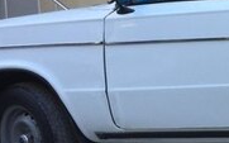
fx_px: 699
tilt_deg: -6.4
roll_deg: +1.9
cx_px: 371
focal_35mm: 112
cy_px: 92
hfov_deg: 16.5
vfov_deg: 11.7
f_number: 2.2
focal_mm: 4.15
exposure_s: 1/289
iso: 32
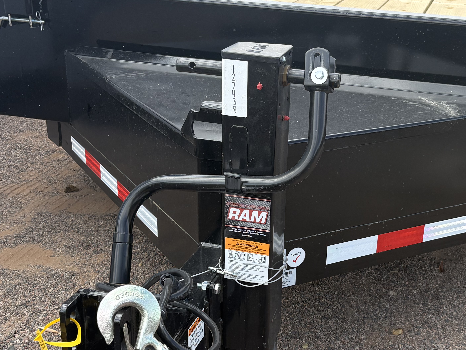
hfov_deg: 35.9
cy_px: 204
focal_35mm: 53
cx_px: 304
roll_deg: -2.2
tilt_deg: -21.7
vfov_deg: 27.5
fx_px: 714
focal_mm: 5.96
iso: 50
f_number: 1.6
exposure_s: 1/820
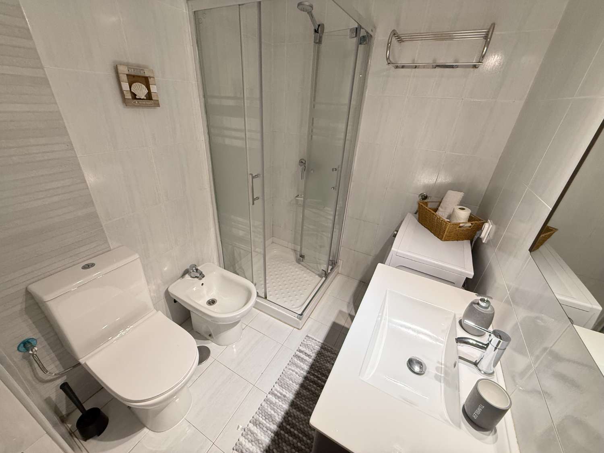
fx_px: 244
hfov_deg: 102.1
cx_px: 302
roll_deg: -3.4
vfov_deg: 85.7
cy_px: 226
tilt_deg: -27.7
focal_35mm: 14
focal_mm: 2.22
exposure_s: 1/50
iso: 400
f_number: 2.2
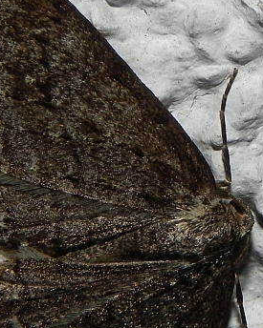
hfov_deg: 5.6
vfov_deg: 7.0
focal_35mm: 276
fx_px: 2687
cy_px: 248
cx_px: 143
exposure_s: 1/30
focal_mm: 16.9
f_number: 8
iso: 200
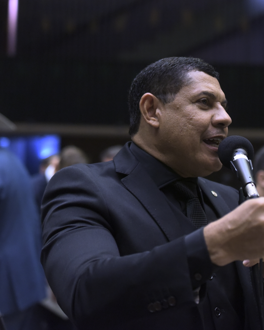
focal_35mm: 99
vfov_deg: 19.4
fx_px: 967
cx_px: 209
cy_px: 165
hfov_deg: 15.5
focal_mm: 70
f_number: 3.5
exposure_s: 1/160
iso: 6400
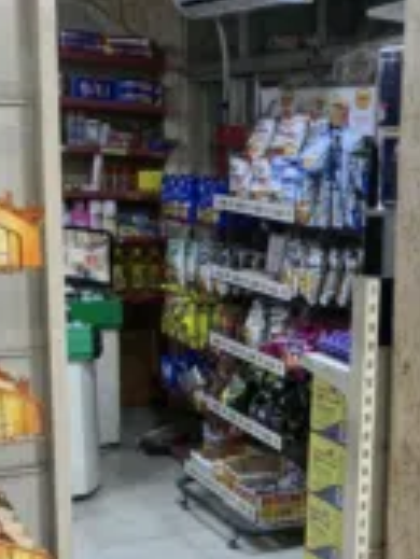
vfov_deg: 31.7
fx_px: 969
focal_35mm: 60
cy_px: 407
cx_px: 401
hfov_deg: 23.6
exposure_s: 1/50
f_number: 1.8
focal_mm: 4.25
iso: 125
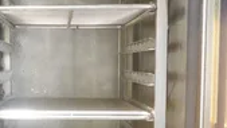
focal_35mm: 94
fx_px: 566
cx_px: 65
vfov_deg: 12.7
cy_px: 139
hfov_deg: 22.5
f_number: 8
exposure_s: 1/20
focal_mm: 14.12
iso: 6400
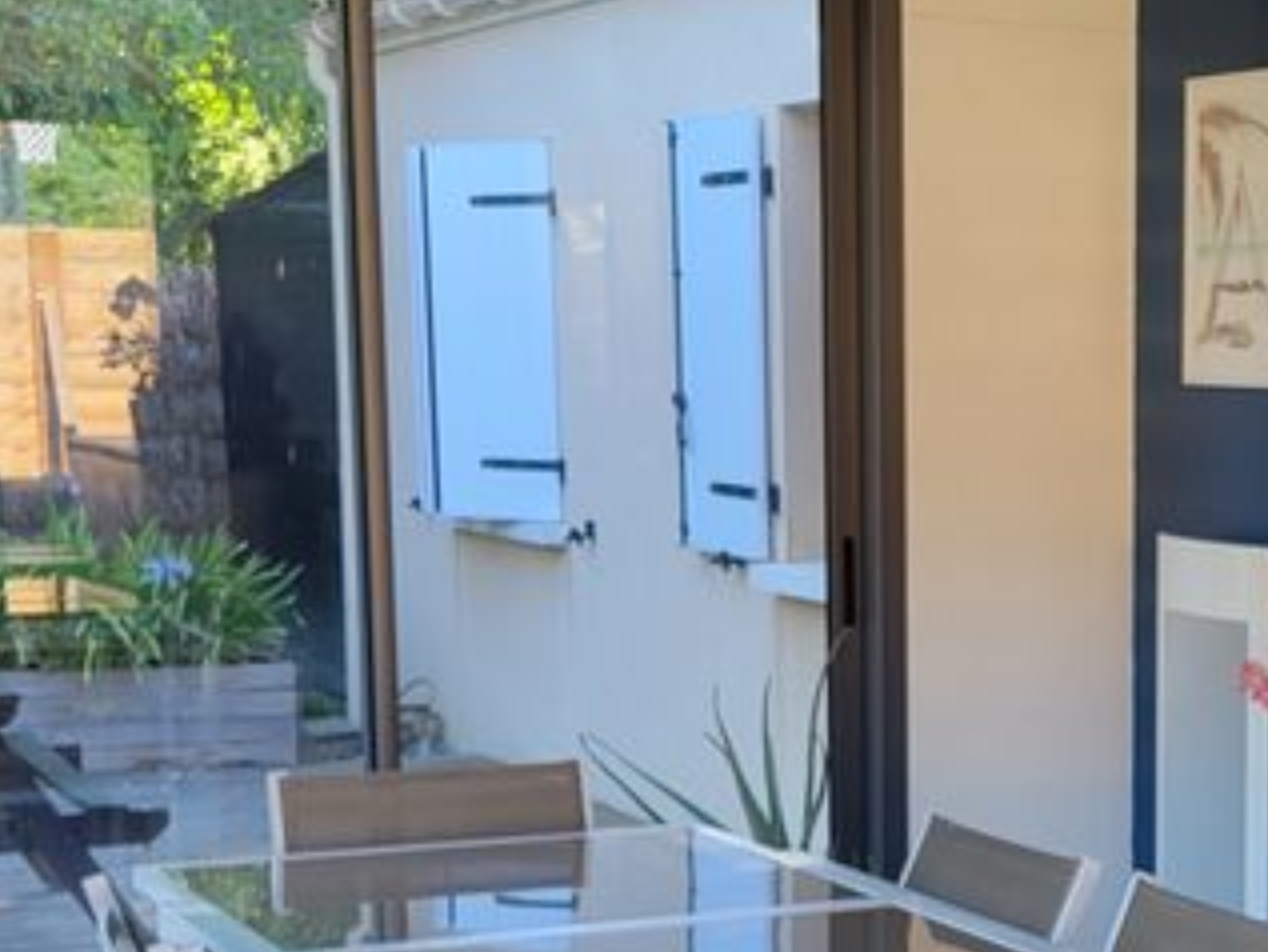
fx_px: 3005
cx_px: 1388
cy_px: 820
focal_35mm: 82
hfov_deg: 22.5
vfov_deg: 17.8
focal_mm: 5.4
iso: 64
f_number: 1.8
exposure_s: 1/120
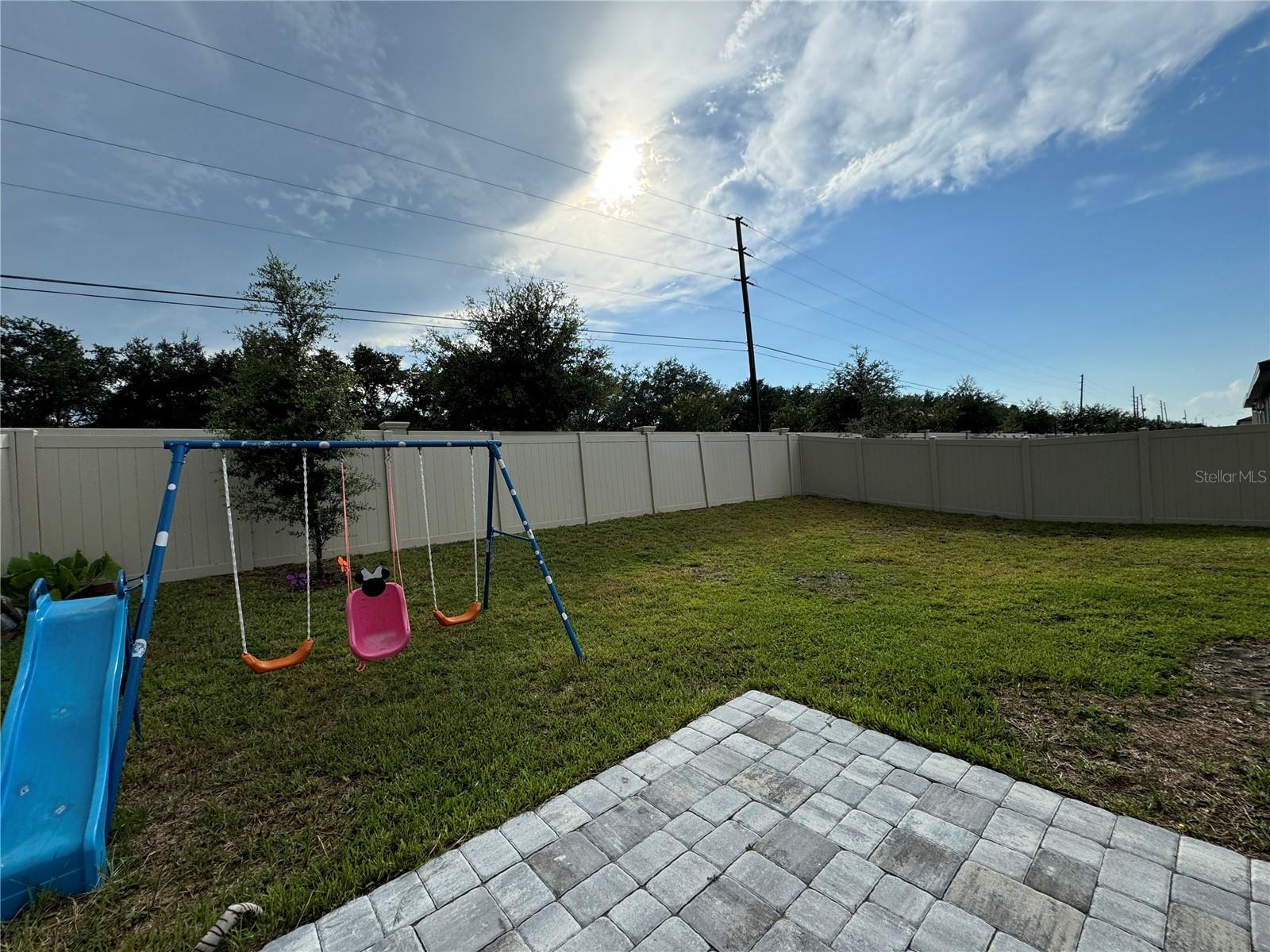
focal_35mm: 14
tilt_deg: +1.3
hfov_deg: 102.1
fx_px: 514
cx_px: 635
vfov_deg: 85.7
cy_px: 476
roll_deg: +2.3
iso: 40
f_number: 2.2
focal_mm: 2.22
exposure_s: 1/1832
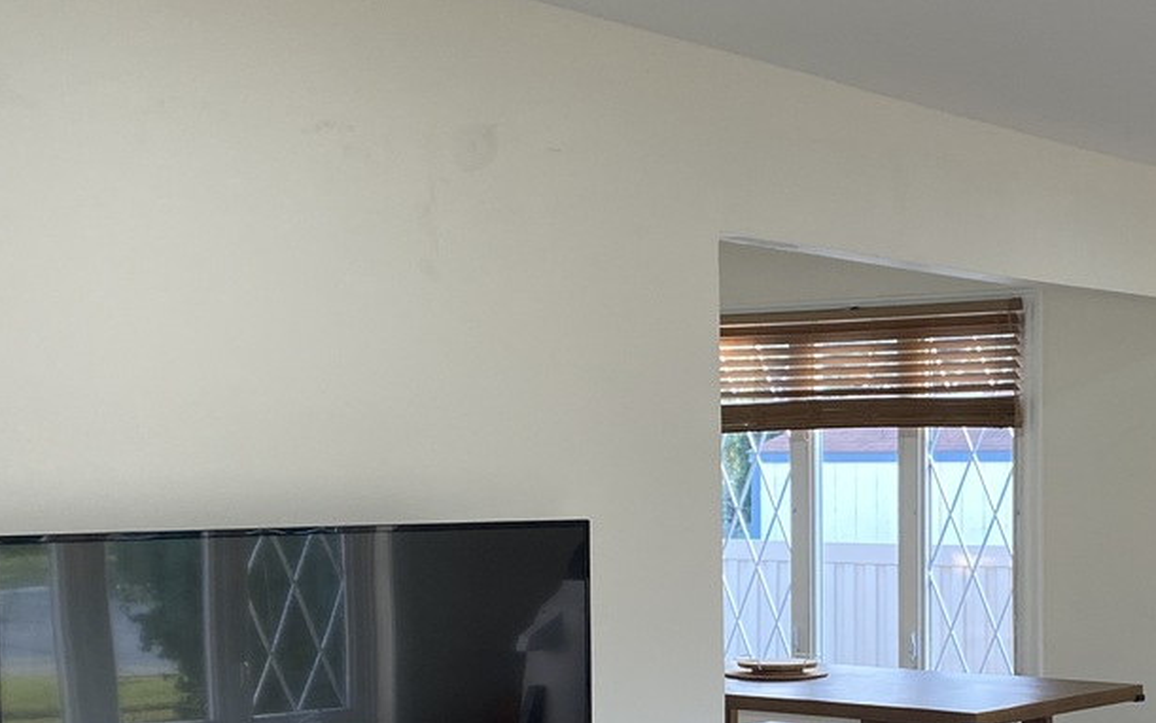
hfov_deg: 30.5
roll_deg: +0.0
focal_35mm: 65
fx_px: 2048
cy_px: 613
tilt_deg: -4.6
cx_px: 982
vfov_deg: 19.7
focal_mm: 4.25
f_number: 1.8
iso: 100
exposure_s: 1/121
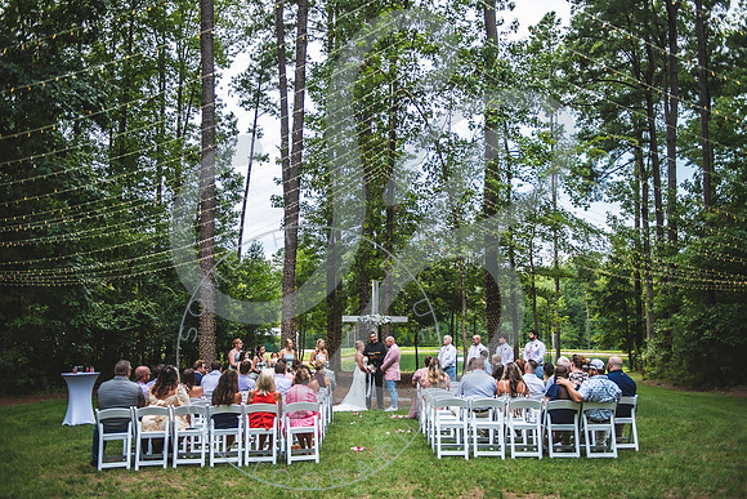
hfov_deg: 54.7
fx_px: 722
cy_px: 250
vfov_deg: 38.1
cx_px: 374
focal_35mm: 35
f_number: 2.8
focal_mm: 34
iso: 100
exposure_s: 1/160
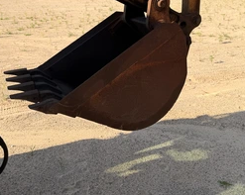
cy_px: 61
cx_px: 98
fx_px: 275
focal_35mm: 38
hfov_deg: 47.7
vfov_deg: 38.5
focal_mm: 6.76
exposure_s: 1/3425
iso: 80
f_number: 1.78
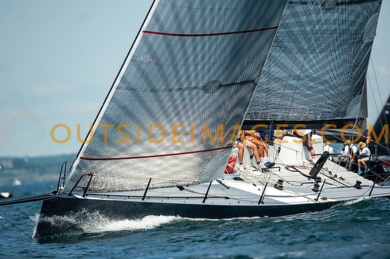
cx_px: 195
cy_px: 130
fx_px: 6496
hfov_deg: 3.4
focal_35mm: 600
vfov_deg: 2.3
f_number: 5
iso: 400
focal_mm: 600
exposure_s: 1/2500
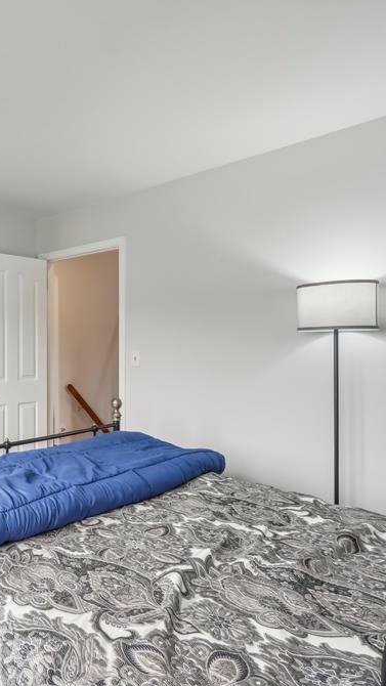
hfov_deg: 41.5
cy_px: 341
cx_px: 1
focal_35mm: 24
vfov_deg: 76.3
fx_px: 437
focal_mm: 10
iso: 500
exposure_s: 1/30
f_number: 8
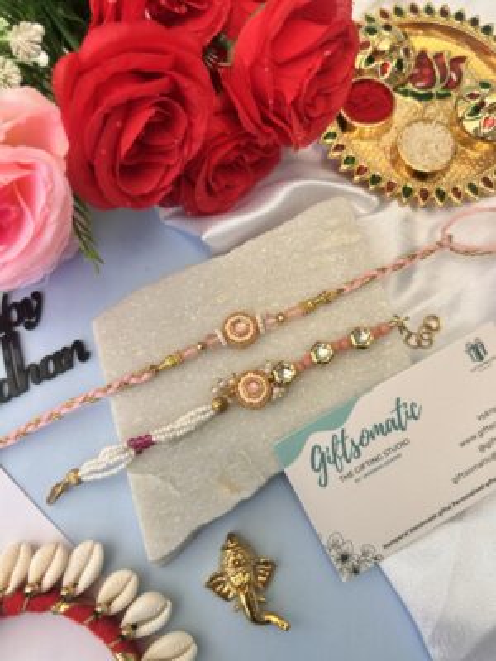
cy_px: 330
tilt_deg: -75.2
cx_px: 248
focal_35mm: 26
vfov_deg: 67.3
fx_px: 497
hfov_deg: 53.1
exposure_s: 1/743
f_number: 1.5
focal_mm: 5.7
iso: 50
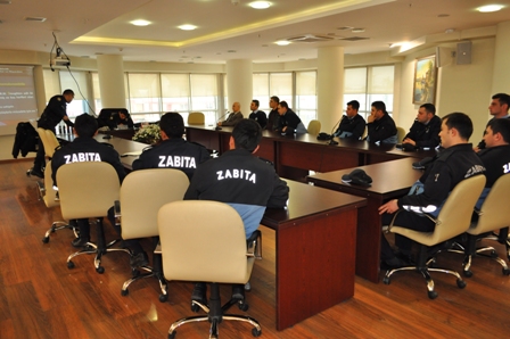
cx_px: 255
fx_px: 382
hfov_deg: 67.4
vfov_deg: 47.9
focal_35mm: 27
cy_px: 170
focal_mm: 18
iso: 800
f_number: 3.5
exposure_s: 1/60
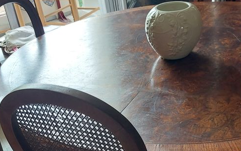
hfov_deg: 31.5
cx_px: 131
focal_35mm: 65
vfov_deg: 19.5
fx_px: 427
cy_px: 149
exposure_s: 1/50
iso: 160
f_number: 1.8
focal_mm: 4.6
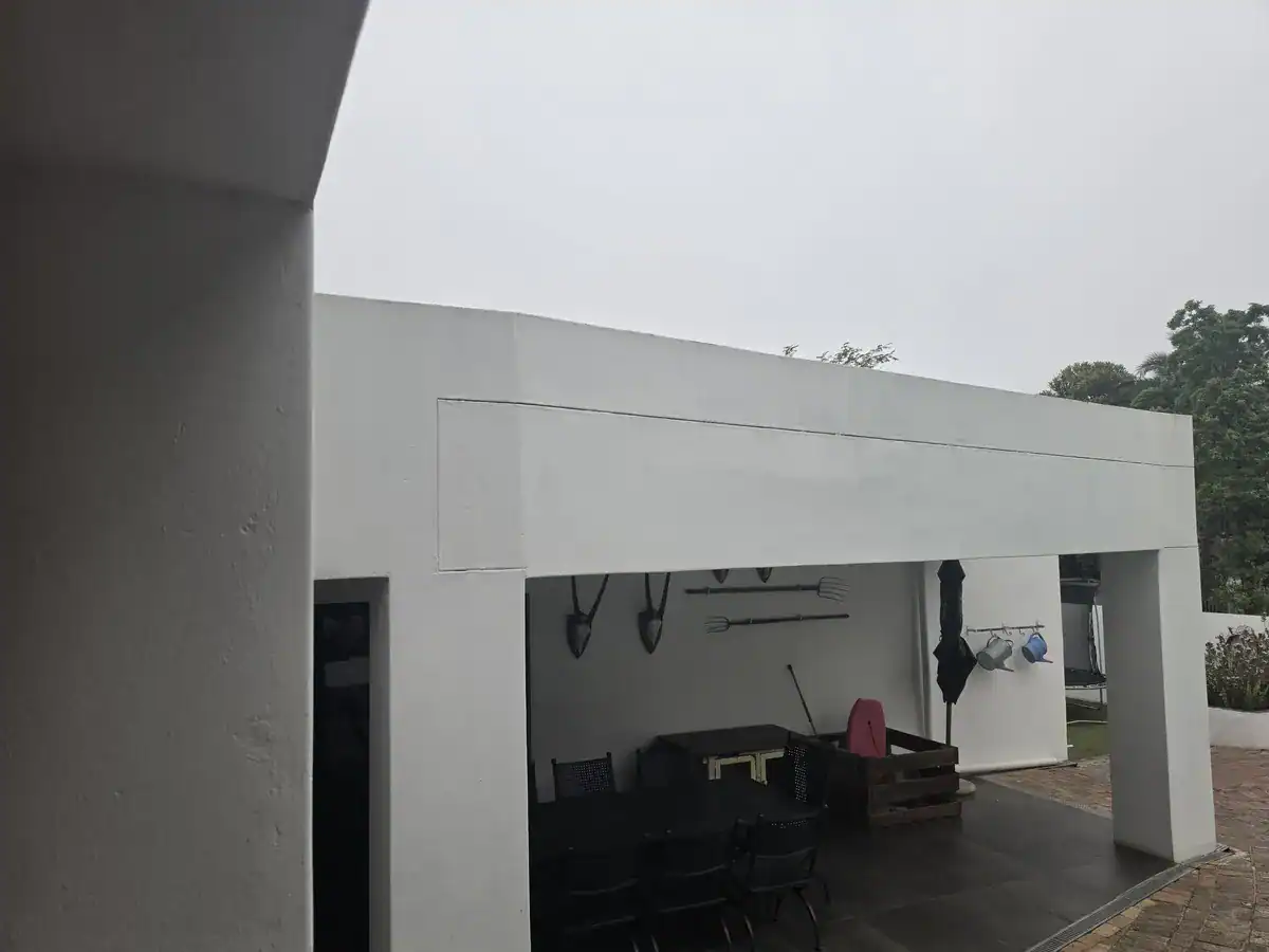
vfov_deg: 58.9
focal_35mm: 23
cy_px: 476
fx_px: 843
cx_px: 634
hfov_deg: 73.9
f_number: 1.4
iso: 64
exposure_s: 1/3598
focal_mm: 6.5
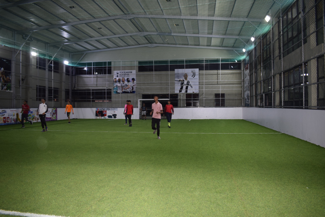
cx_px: 162
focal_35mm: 27
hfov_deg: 67.4
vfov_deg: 47.9
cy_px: 108
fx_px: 244
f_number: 4.5
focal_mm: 18
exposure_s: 1/80
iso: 800
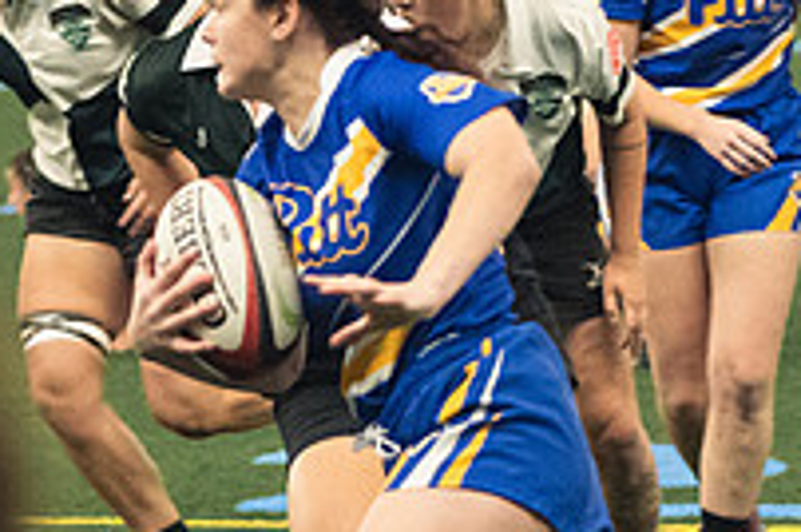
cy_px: 163
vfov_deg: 3.9
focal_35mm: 354
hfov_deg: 5.8
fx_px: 7864
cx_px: 270
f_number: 2.8
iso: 8000
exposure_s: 1/500
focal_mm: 82
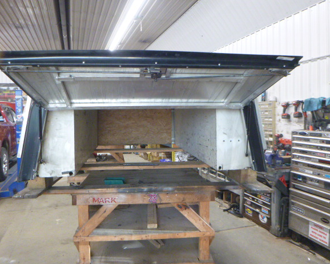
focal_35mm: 27
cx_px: 158
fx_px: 264
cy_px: 128
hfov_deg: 64.0
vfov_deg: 53.2
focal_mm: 4.5
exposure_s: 1/15
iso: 400
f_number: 3.9
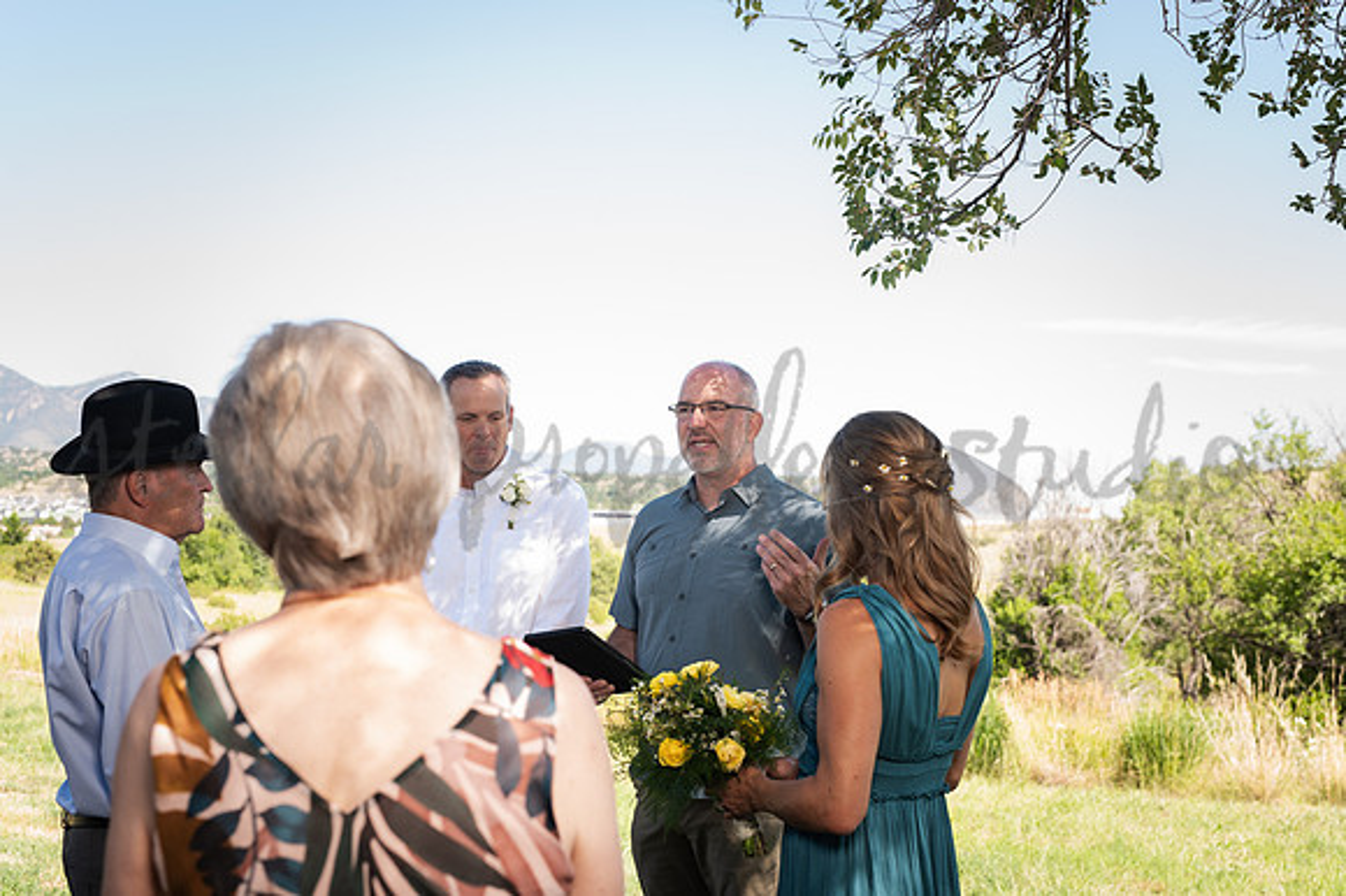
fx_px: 1868
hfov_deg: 39.6
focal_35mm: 50
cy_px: 448
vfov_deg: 27.0
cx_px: 673
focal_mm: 50
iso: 250
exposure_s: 1/200
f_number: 6.3
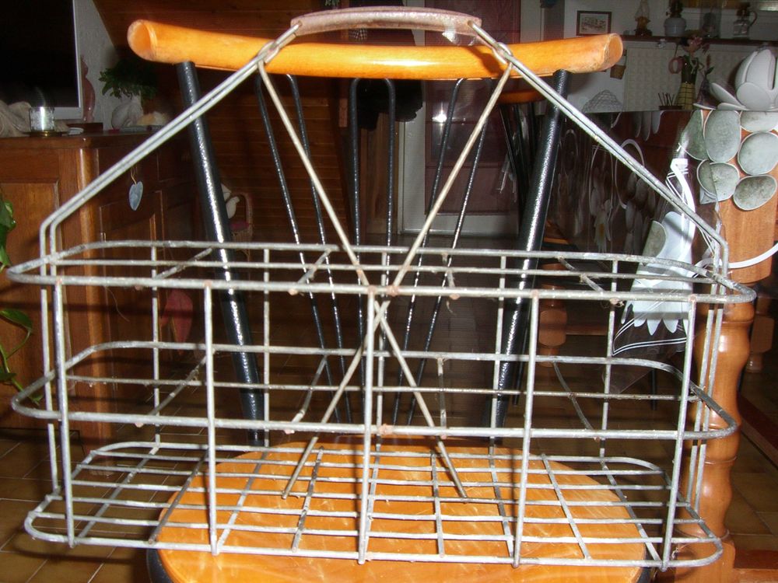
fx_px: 854
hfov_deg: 49.0
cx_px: 389
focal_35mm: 38
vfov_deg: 37.7
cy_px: 292
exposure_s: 1/60
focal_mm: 6.2
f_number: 2.7
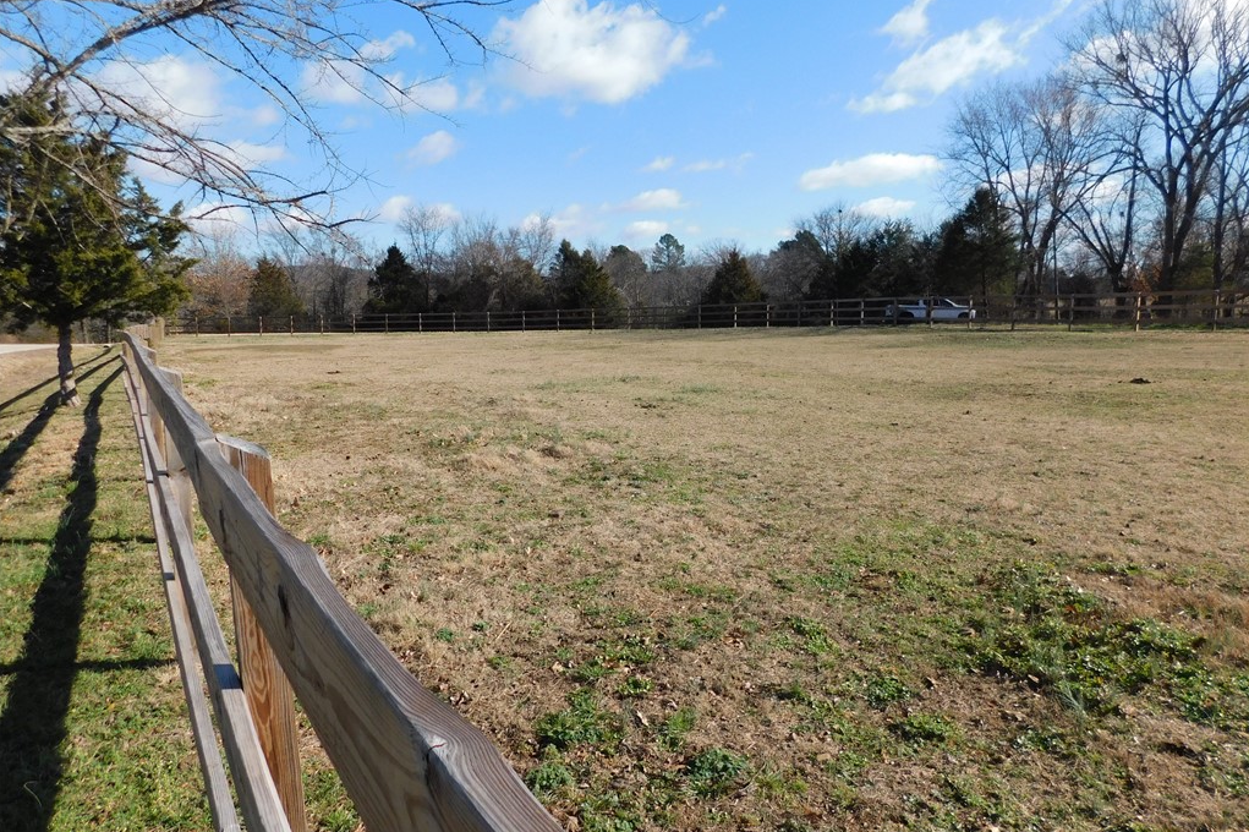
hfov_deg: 73.8
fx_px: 832
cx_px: 624
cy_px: 403
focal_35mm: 24
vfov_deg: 53.1
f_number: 6
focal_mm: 4
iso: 125
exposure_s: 1/400
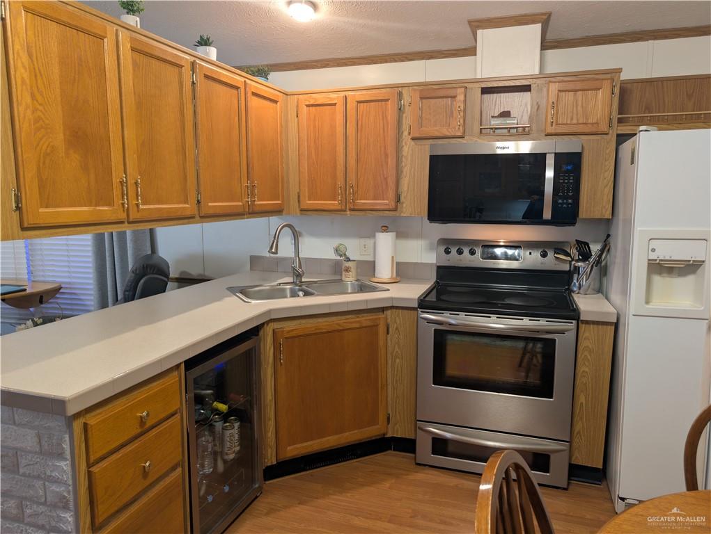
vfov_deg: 56.9
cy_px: 267
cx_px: 356
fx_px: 493
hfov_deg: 71.5
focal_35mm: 24
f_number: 1.68
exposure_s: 1/40
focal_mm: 6.9
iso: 123
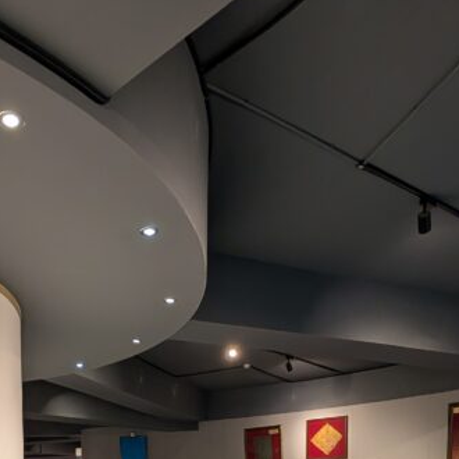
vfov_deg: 39.2
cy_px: 524
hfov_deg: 47.7
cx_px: 108
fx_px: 495
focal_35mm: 33
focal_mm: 2.02
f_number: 1.7
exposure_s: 1/54
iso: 57
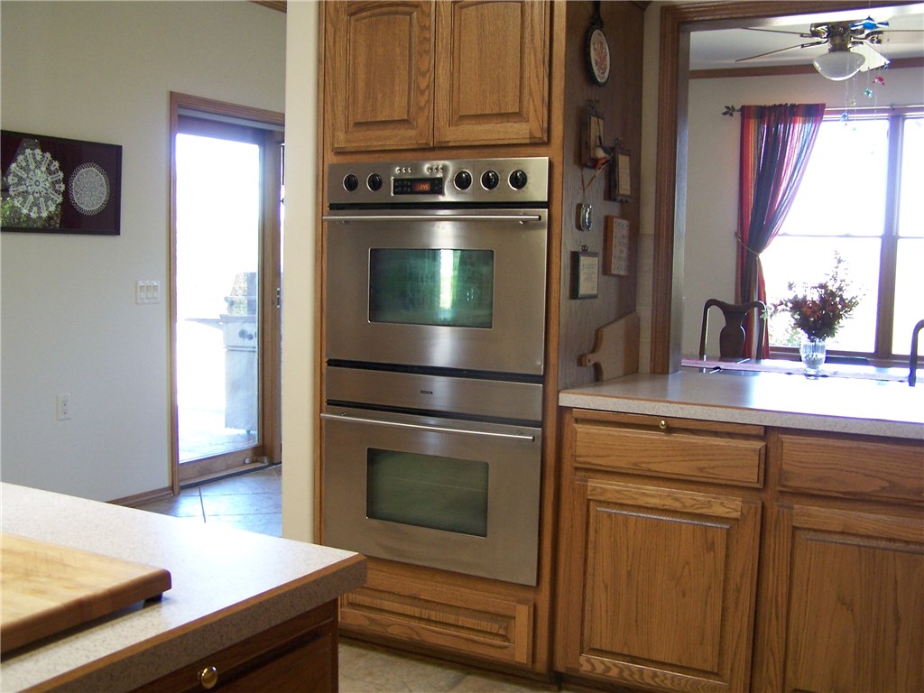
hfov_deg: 49.0
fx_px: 1014
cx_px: 462
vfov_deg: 37.7
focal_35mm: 38
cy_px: 346
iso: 140
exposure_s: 1/25
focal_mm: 6.3
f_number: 2.8
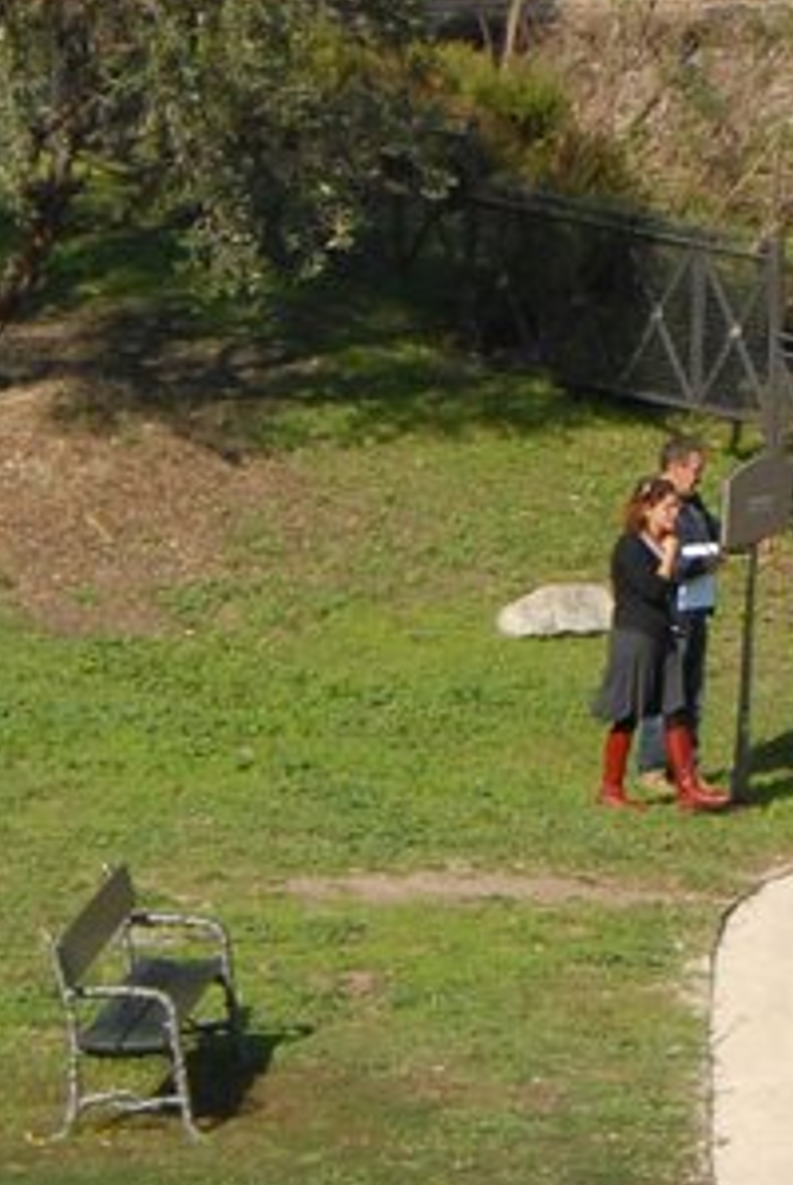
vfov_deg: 4.8
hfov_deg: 3.3
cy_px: -1032
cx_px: 1887
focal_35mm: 419
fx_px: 13811
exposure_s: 1/400
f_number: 10
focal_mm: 56
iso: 200
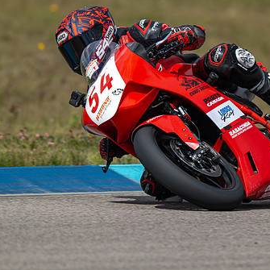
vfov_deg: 2.0
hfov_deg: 2.0
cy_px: 115
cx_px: 206
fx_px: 7783
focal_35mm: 882
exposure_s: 1/1250
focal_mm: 600
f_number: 6.3
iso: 140
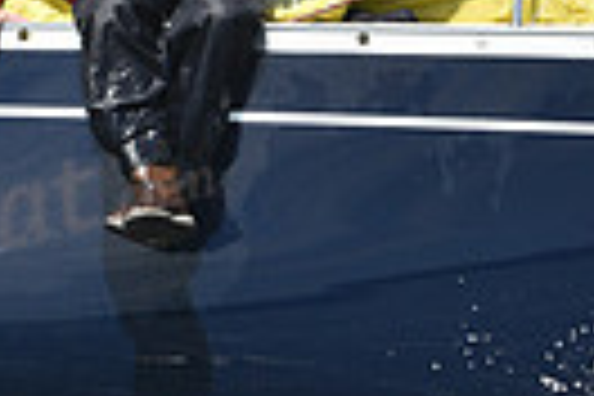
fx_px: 7276
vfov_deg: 3.1
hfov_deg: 4.6
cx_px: -648
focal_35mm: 441
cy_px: 74
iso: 250
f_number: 8
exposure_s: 1/1000
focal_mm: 100
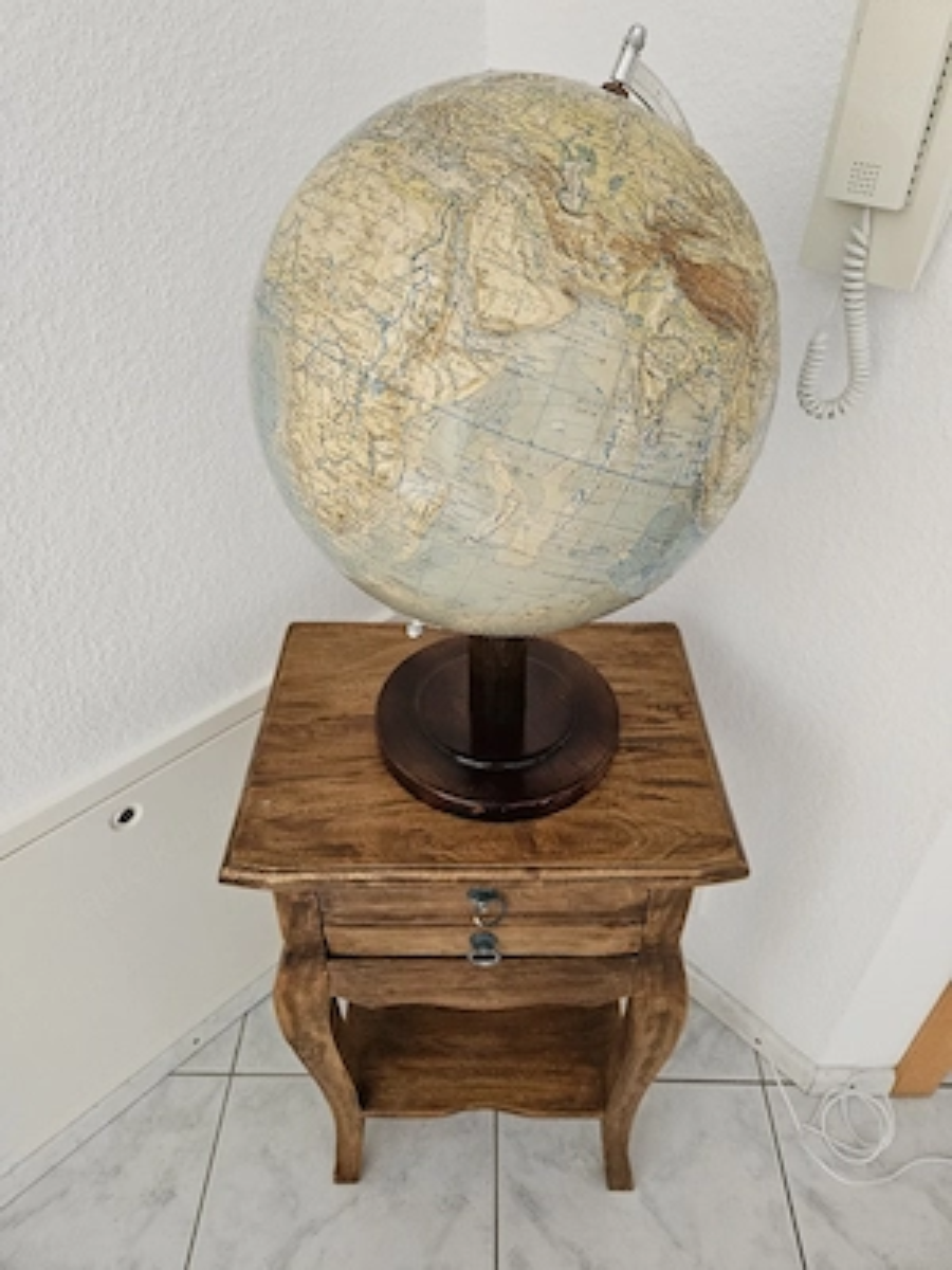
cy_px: 635
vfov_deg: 73.9
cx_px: 476
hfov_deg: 58.9
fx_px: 843
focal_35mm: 23
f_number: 1.8
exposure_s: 1/101
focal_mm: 5.4
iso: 800
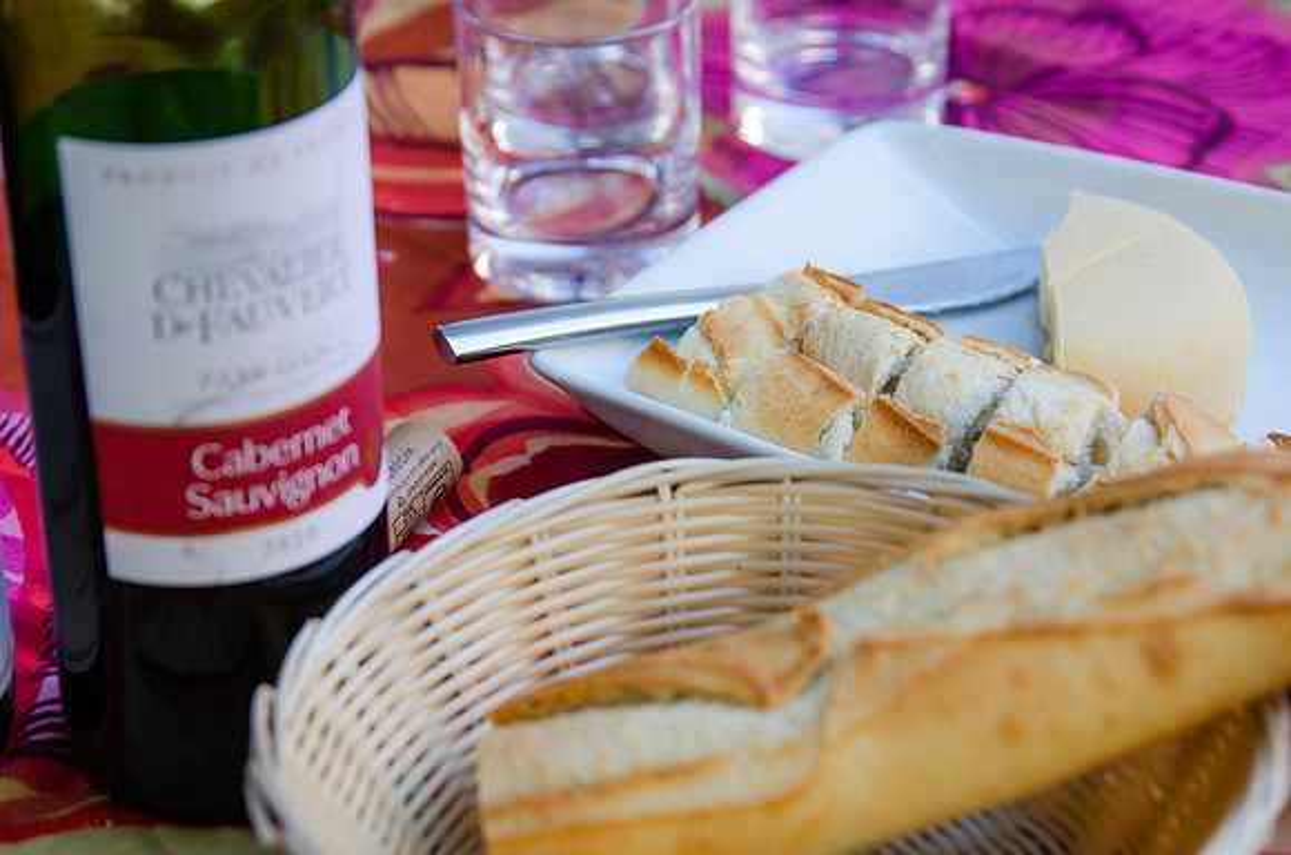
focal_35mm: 93
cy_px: 428
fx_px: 3328
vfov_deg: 14.6
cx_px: 646
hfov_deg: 22.0
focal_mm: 62
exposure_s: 1/160
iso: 400
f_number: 4
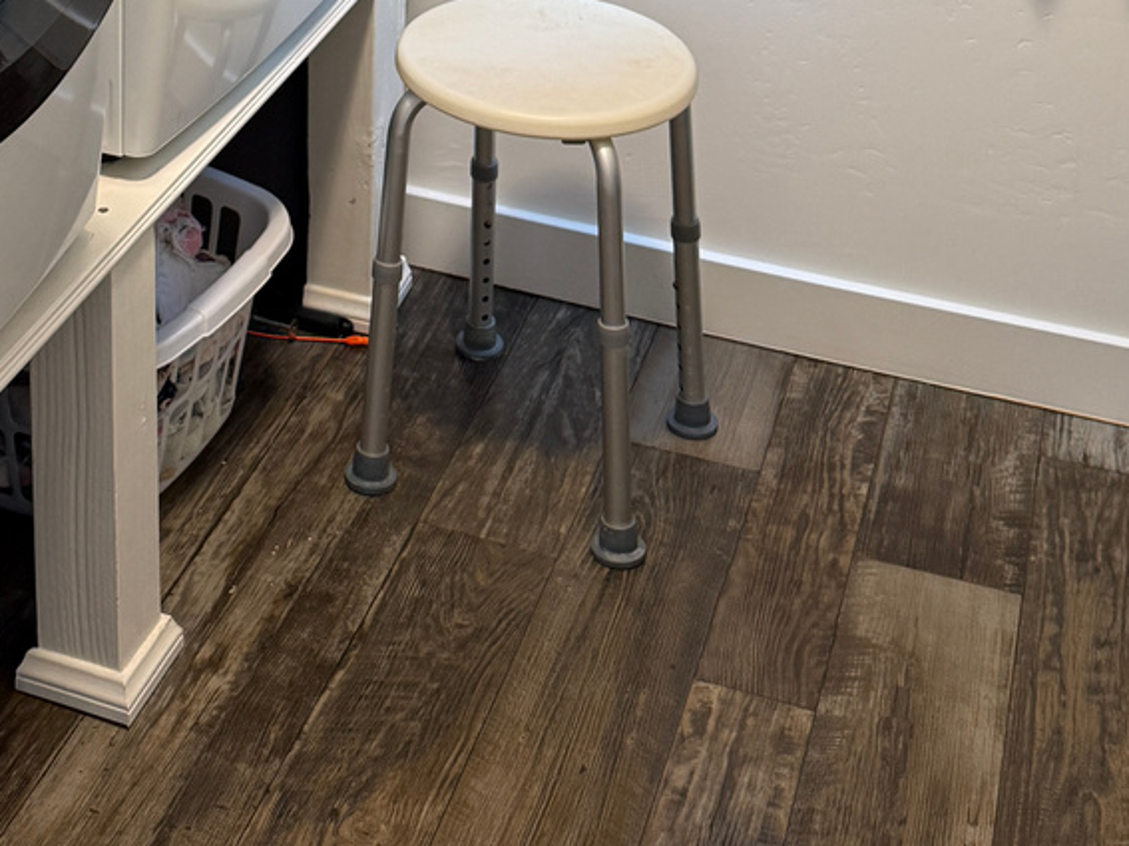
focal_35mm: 65
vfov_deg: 19.7
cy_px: -408
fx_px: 2120
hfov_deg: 29.2
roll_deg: -0.3
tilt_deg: -12.4
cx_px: 245
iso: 160
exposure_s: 1/60
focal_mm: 6.76
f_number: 1.78
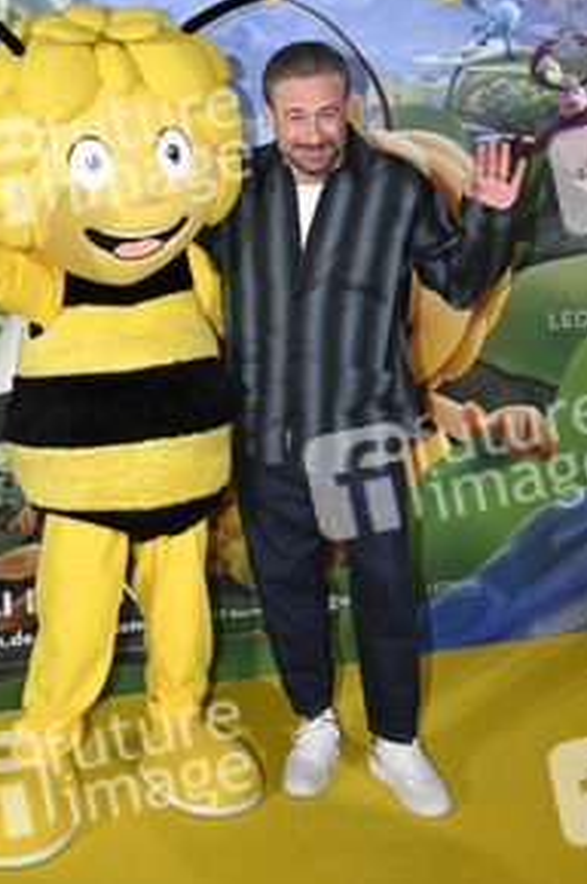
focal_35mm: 47
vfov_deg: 41.6
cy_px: 315
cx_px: 183
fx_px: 1152
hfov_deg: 28.3
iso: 800
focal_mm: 34
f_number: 6.3
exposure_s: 1/125
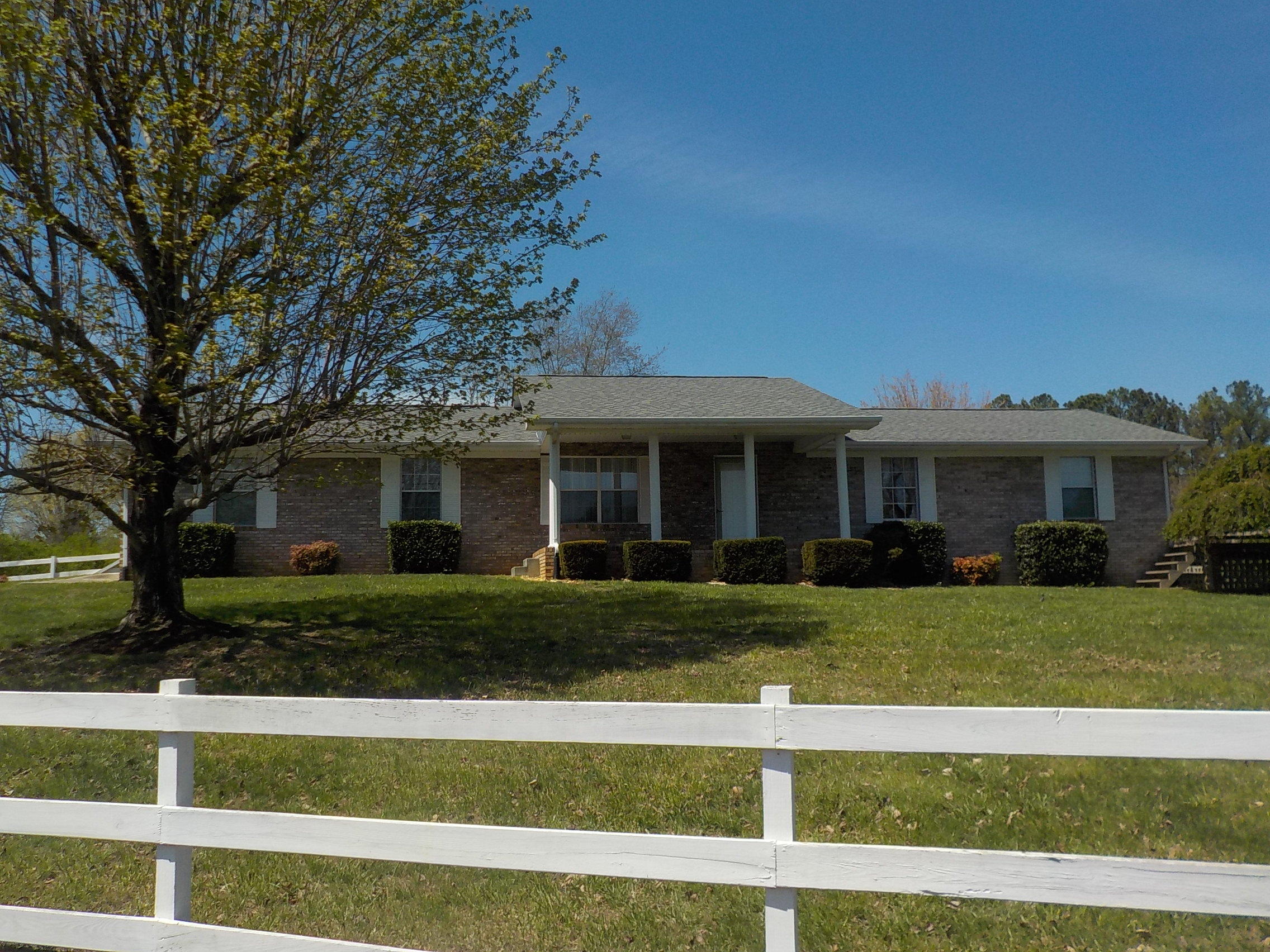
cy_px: 476
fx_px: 1101
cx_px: 635
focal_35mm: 30
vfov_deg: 46.8
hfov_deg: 60.0
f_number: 3.3
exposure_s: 1/1600
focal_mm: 4.1
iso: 125
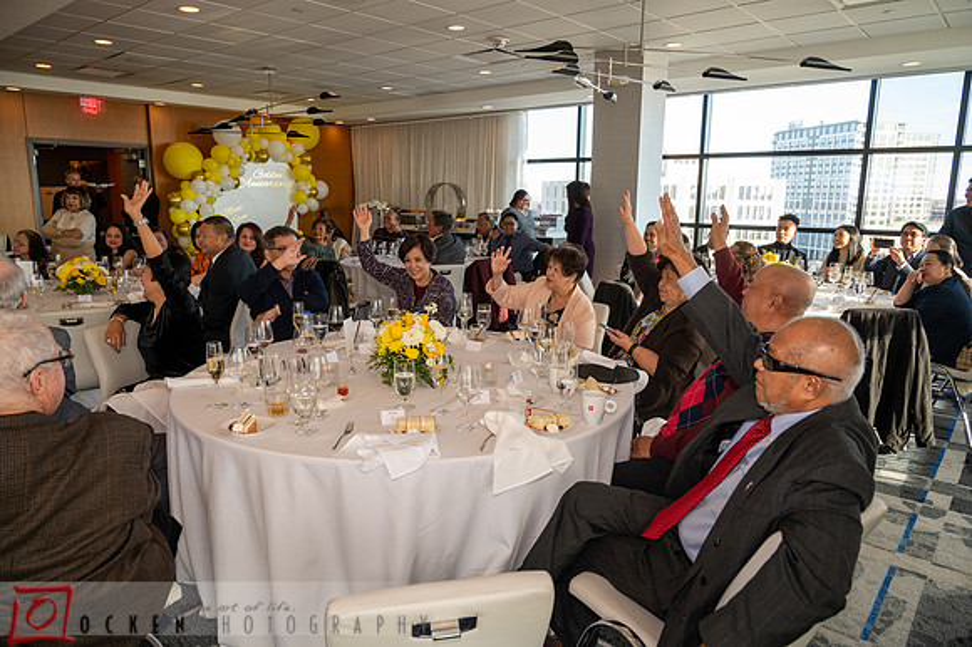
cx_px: 486
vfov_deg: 53.0
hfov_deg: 73.7
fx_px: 648
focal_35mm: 24
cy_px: 324
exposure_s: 1/250
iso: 1000
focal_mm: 24
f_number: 5
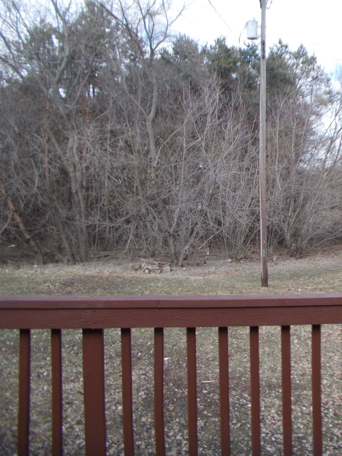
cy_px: 226
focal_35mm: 41
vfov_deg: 45.8
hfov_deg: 34.5
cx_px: 251
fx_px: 540
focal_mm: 5.3
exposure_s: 1/320
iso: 80
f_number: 3.4
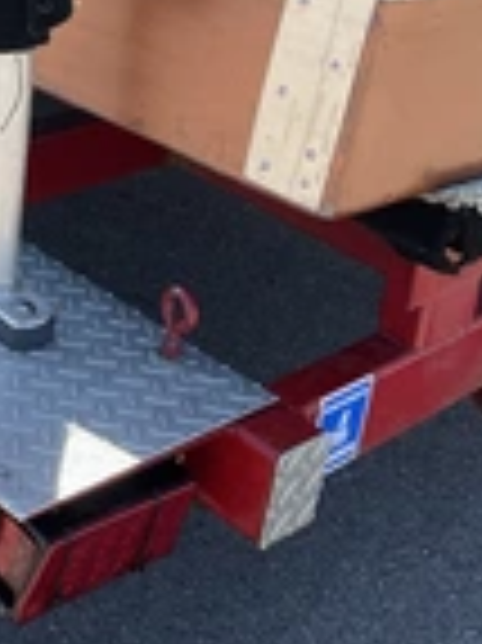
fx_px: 1506
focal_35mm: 81
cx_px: -117
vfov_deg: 23.8
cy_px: 149
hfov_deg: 17.2
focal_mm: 3
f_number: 1.8
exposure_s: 1/562
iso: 25
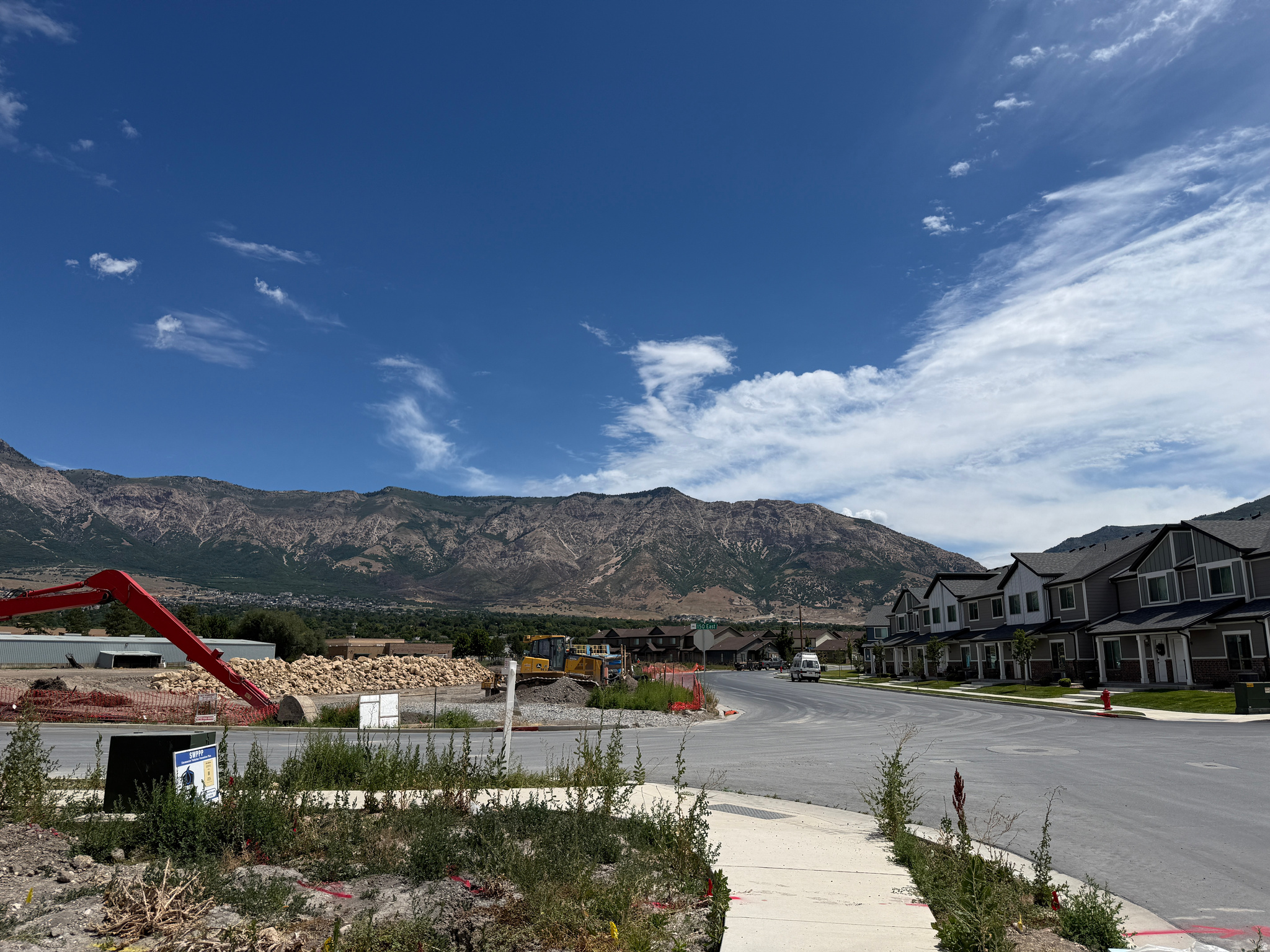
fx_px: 881
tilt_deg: +13.2
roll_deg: +0.1
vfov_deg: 56.8
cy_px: 476
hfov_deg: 71.6
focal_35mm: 24
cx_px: 635
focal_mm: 6.76
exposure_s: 1/9091
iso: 80
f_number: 1.78
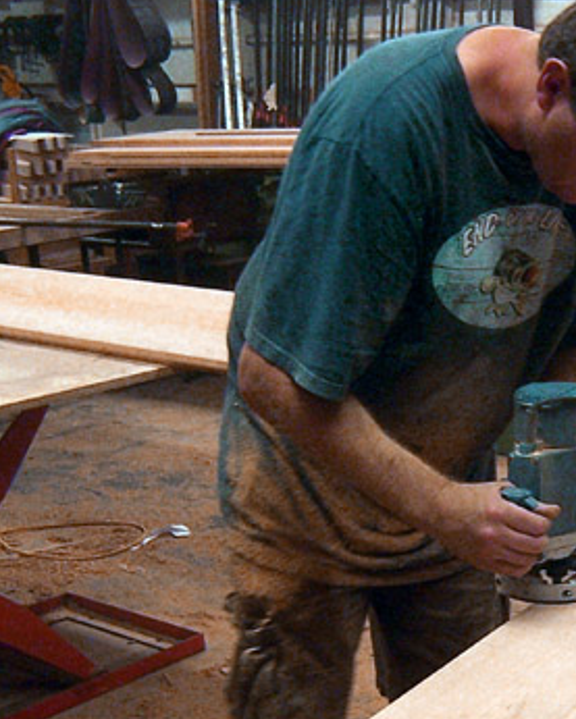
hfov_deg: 22.2
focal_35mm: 67
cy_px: 503
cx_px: 543
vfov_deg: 28.0
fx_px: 1427
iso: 140
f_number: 3.4
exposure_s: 1/20
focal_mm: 5.5
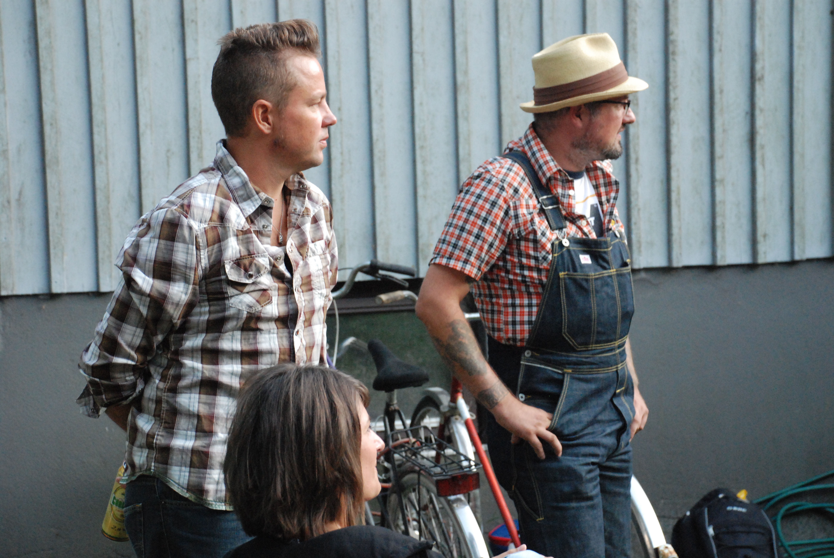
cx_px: 417
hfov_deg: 20.6
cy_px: 279
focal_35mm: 99
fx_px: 2296
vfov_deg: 13.9
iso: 1600
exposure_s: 1/100
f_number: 5.3
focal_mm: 66
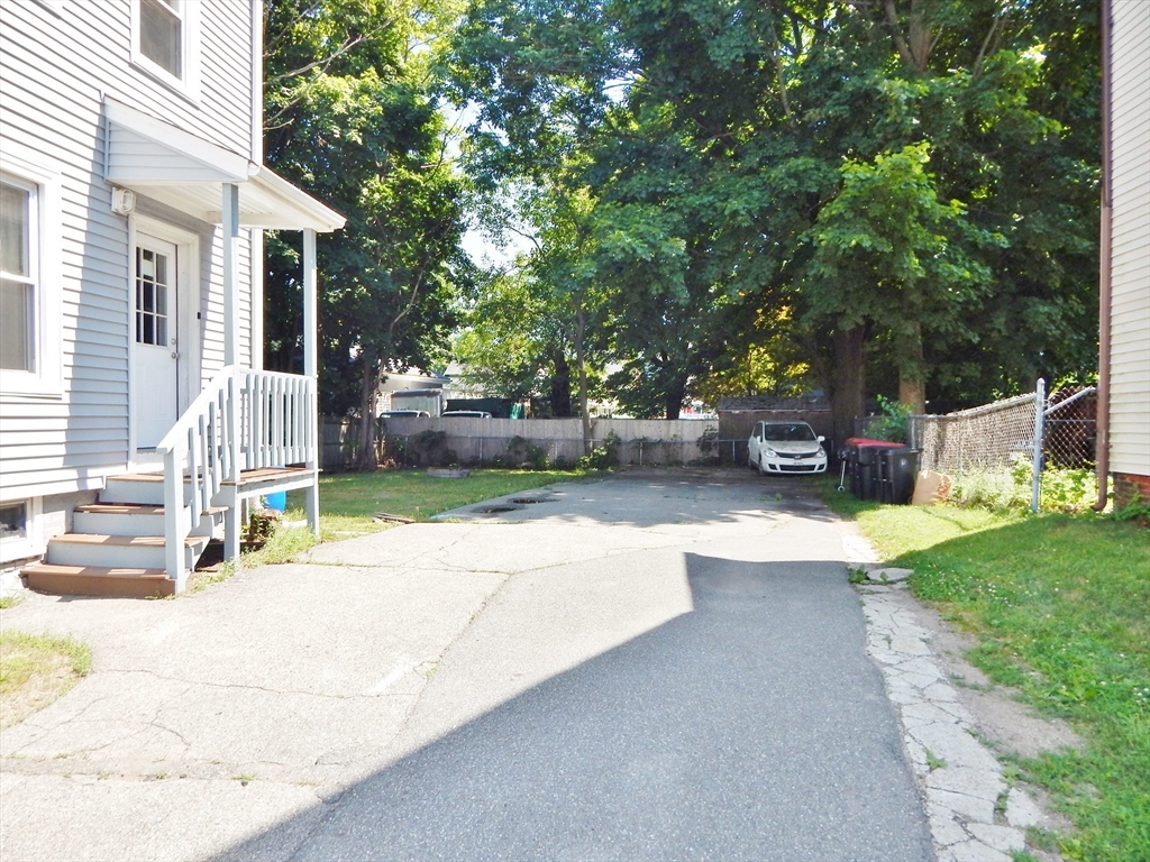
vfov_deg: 61.1
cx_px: 575
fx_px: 731
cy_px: 431
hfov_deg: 76.4
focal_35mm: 22
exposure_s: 1/500
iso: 125
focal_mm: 4
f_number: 3
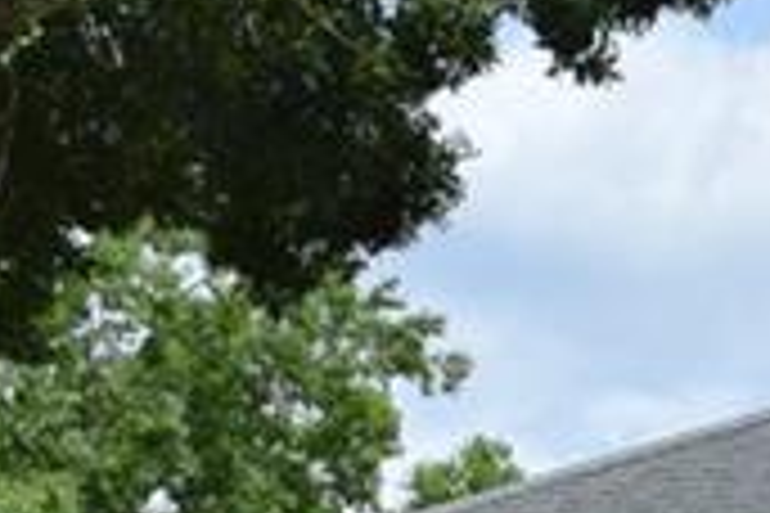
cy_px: 889
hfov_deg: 7.9
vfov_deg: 5.4
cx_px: 1454
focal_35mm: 252
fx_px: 5390
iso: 200
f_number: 10
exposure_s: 1/400
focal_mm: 28
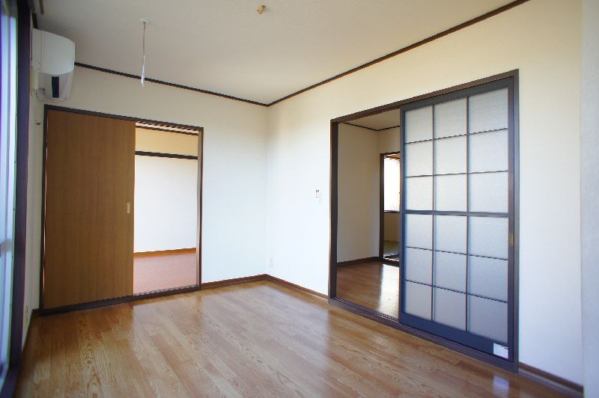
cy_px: 199
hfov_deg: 73.8
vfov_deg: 53.1
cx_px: 300
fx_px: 399
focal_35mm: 24
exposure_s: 1/40
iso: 200
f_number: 3.2
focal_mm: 16
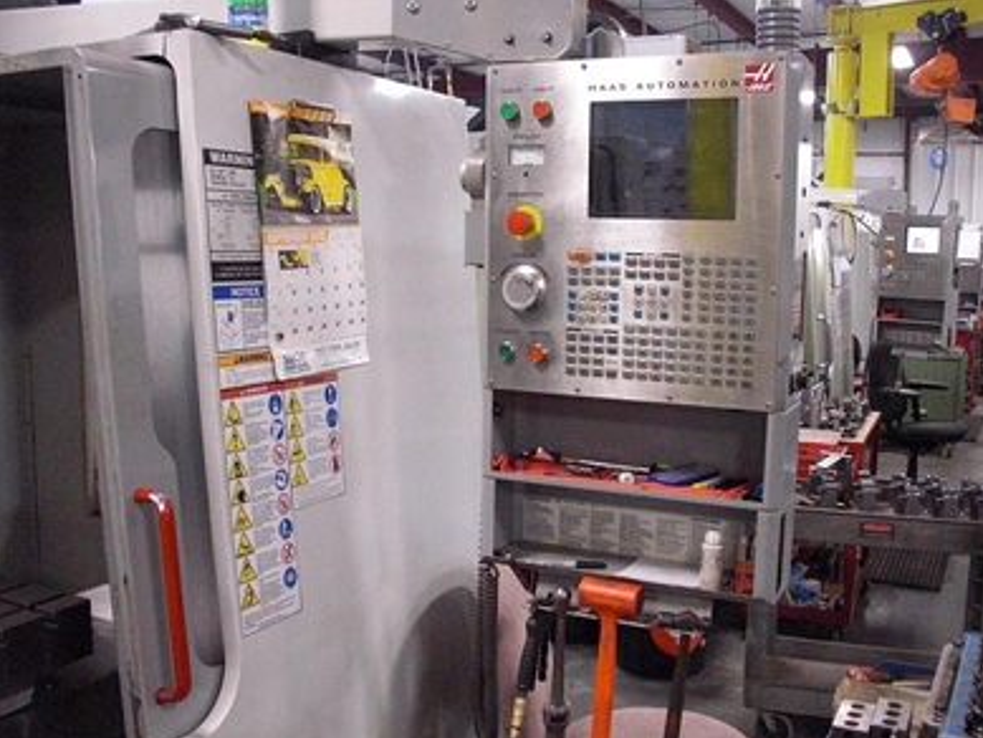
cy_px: 377
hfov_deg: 50.1
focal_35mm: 37
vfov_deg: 38.7
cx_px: 503
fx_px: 1051
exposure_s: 1/80
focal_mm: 6.3
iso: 800
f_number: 2.8
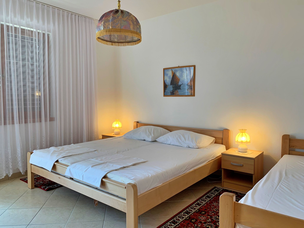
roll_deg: -0.5
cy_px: 114
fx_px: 228
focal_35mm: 26
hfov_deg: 67.3
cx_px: 152
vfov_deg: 53.1
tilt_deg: -3.0
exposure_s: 1/50
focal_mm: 4.25
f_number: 1.8
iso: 50
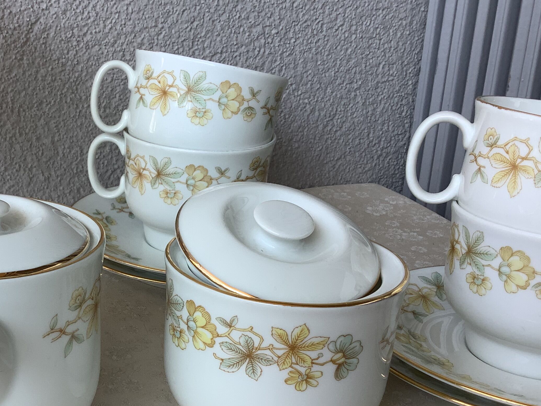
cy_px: 287
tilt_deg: -22.1
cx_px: 134
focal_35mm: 49
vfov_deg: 29.4
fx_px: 766
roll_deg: -0.9
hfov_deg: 37.9
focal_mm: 3.3
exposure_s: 1/179
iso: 25
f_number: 2.4
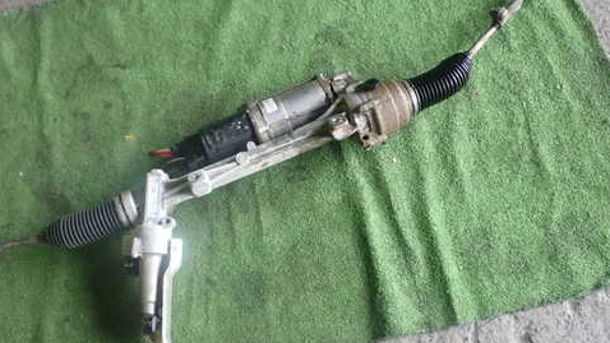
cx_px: 237
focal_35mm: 41
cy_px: 204
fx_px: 663
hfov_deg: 49.0
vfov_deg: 29.0
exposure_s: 1/40
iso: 200
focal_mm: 5.4
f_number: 2.3
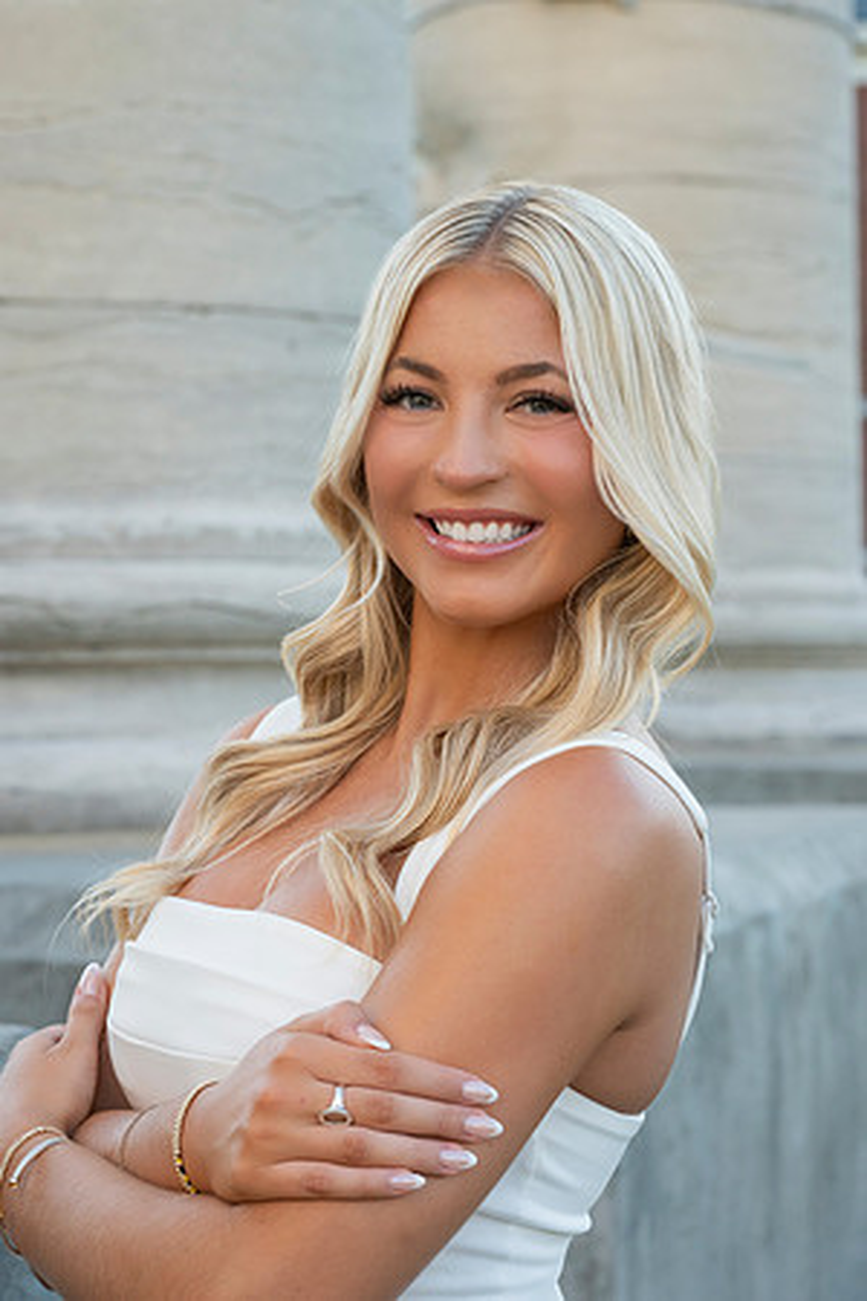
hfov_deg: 15.9
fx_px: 3107
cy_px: 650
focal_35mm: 86
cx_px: 434
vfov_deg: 23.6
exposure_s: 1/400
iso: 400
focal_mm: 86
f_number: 8
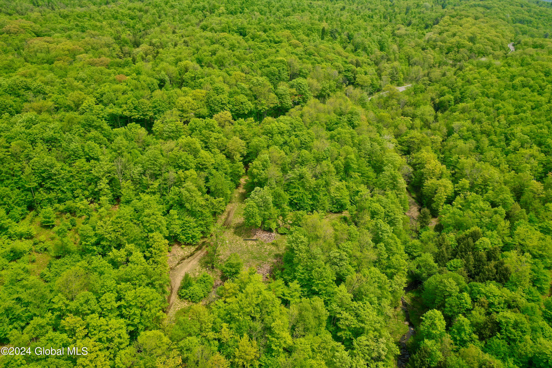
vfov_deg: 46.4
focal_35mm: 28
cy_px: 184
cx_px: 276
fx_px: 429
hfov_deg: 65.5
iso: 100
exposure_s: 1/50
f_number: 3.2
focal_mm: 10.26
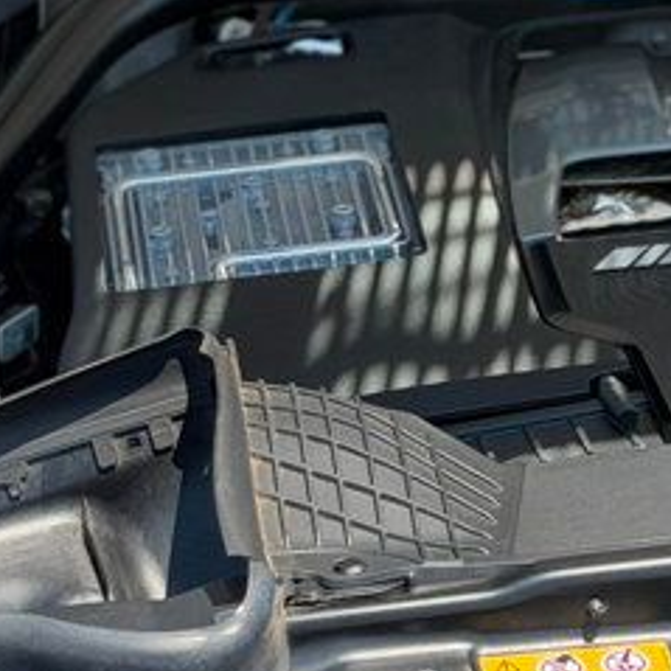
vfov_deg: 9.6
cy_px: 129
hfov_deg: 9.5
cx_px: 792
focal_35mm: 182
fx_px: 3991
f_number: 1.78
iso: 100
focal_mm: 6.76
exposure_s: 1/1484
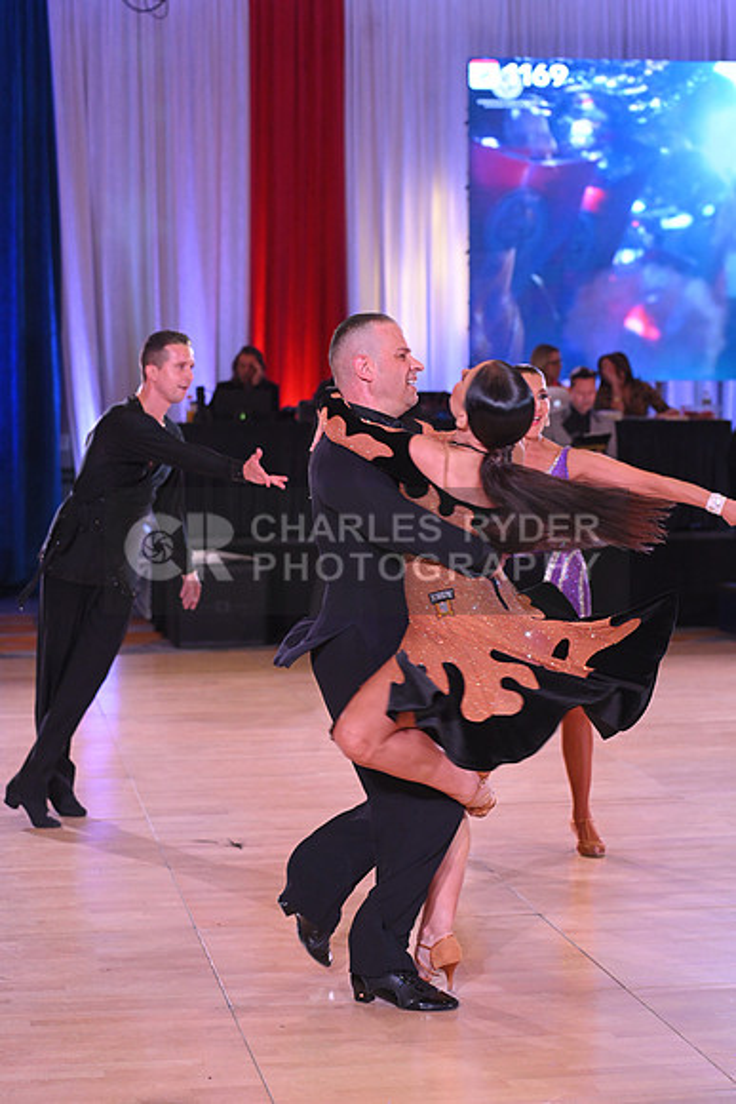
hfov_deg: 16.7
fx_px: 2513
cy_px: 552
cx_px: 368
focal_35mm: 82
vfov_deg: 24.8
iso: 2500
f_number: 4.5
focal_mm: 82
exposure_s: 1/320
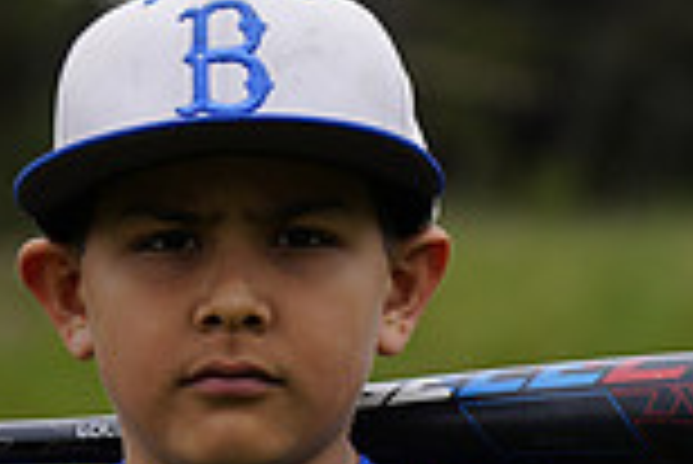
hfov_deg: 3.5
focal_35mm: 595
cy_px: 719
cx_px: -14
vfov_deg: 2.3
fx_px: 11464
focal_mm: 158
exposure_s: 1/250
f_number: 6.3
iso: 100
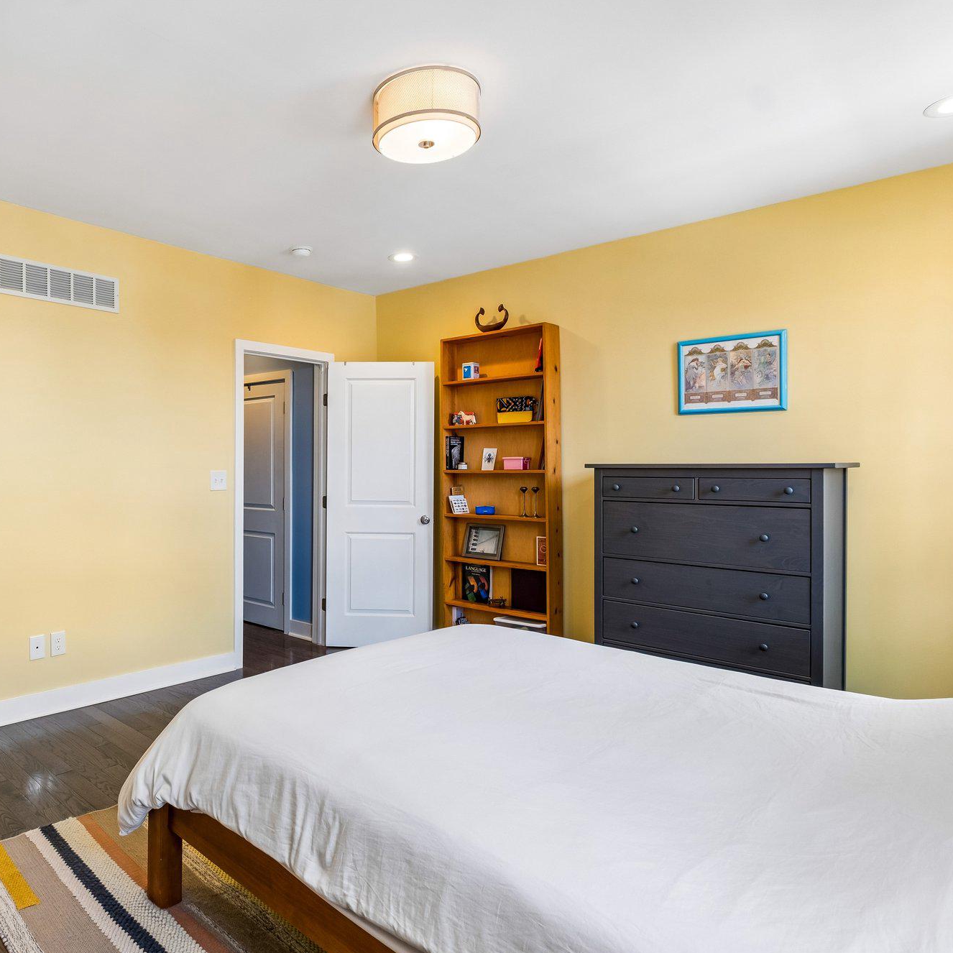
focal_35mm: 21
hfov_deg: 69.9
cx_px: 313
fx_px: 654
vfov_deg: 72.1
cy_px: 487
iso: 250
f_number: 8
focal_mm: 10.5
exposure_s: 1/17
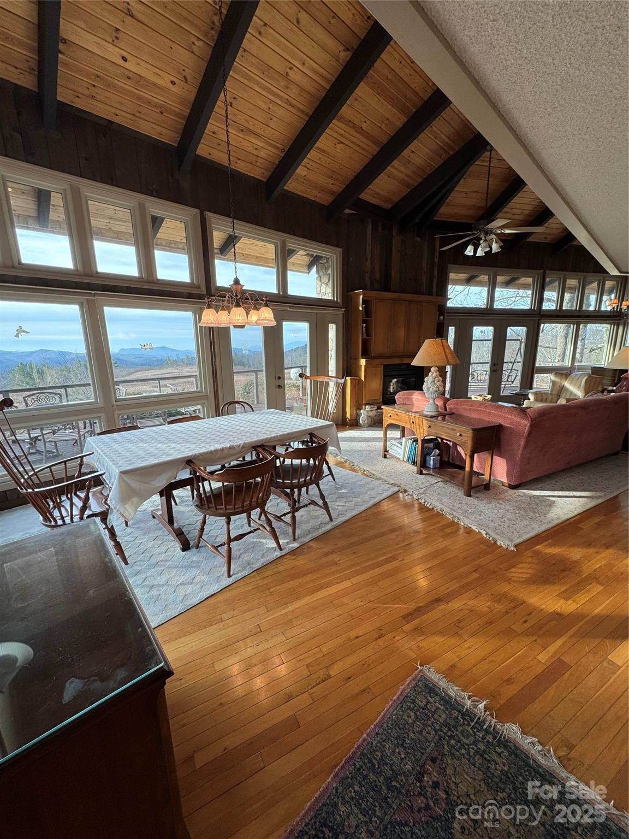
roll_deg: +0.9
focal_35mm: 14
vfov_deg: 102.1
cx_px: 314
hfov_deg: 85.7
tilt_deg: -11.4
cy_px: 420
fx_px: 339
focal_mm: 2.22
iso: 50
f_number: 2.2
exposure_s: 1/120
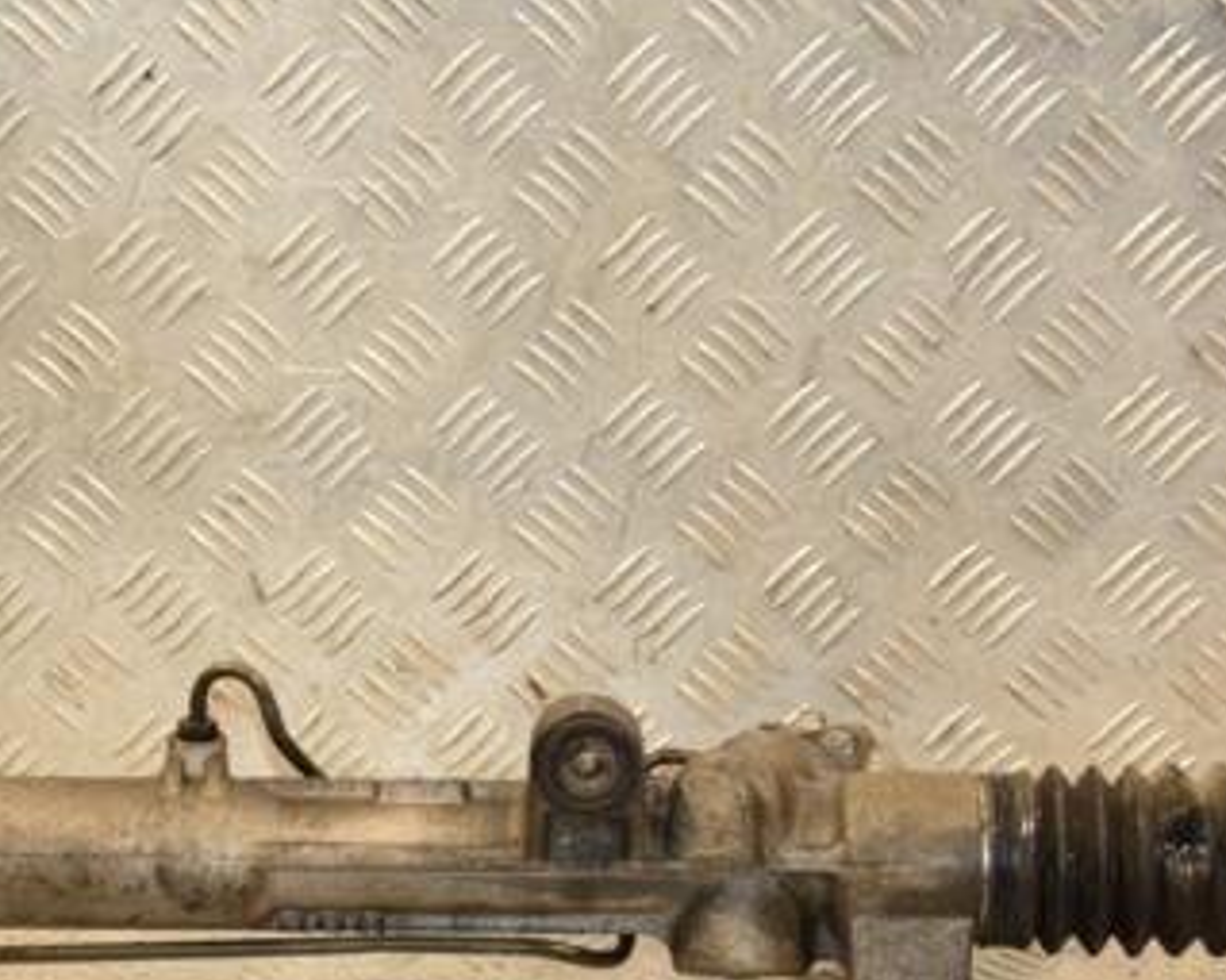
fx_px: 4607
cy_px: 730
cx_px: 350
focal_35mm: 127
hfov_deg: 15.1
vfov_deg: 12.1
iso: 800
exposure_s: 1/160
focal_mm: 48
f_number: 4.8
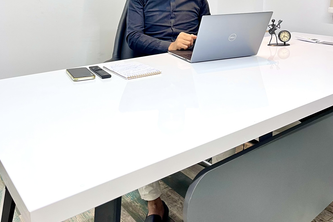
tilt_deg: -10.0
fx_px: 342
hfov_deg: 51.9
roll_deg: -0.1
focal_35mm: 37
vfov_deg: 34.6
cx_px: 169
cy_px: 39
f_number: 1.6
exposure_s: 1/50
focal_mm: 5.1
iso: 64
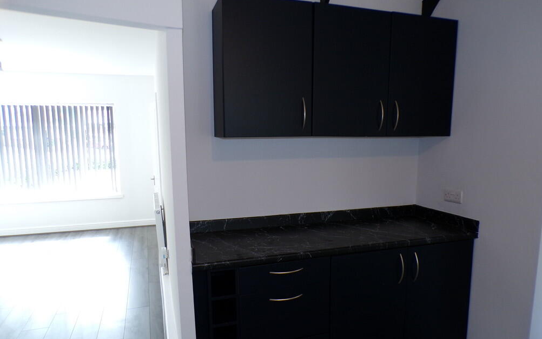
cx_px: 276
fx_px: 384
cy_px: 190
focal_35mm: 26
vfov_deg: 47.5
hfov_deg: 70.4
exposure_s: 1/34
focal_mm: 4.3
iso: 200
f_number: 3
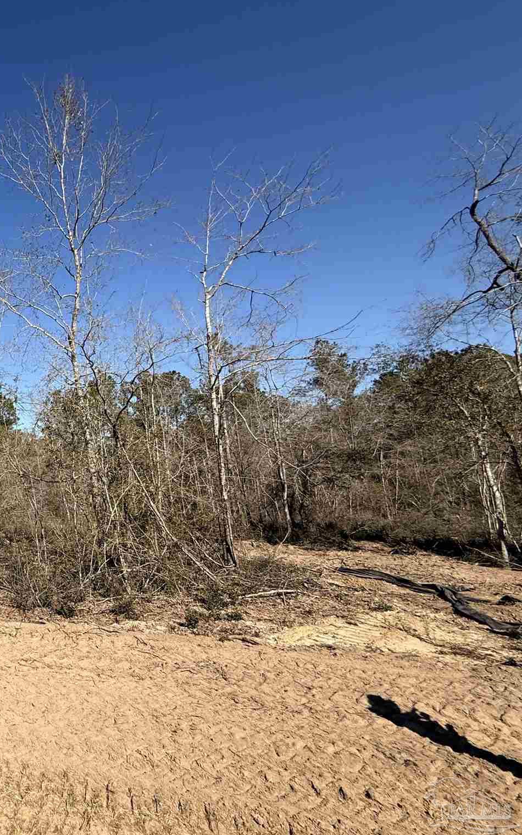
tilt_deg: +8.1
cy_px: 415
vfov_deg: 85.1
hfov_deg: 46.0
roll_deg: +1.1
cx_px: -40
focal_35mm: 20
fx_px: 455
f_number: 2.2
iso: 50
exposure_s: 1/2320
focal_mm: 2.22
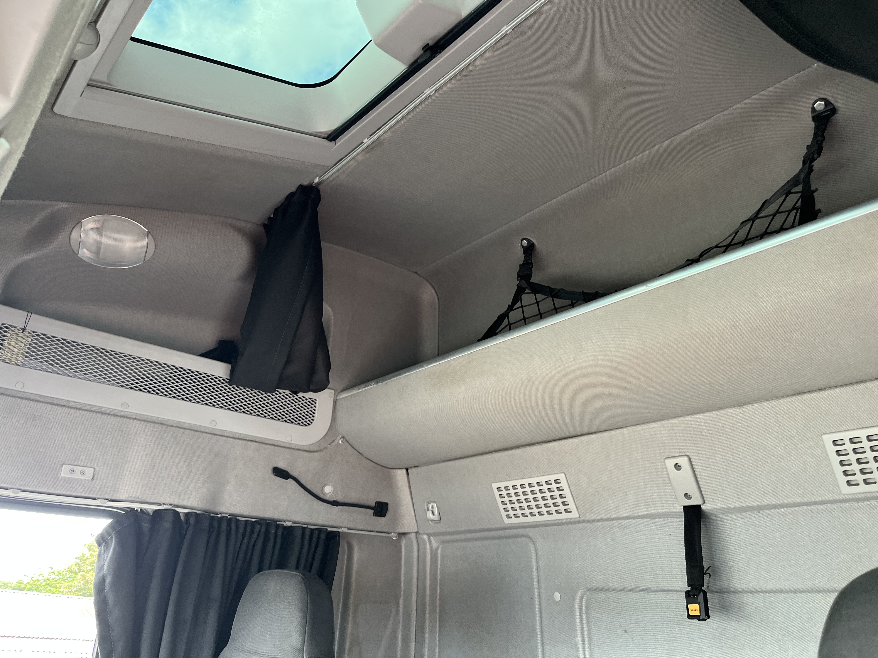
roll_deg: -4.1
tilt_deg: +25.7
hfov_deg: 67.3
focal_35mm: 26
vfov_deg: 53.1
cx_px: 439
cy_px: 329
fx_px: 659
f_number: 1.6
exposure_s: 1/102
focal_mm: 5.1
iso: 125
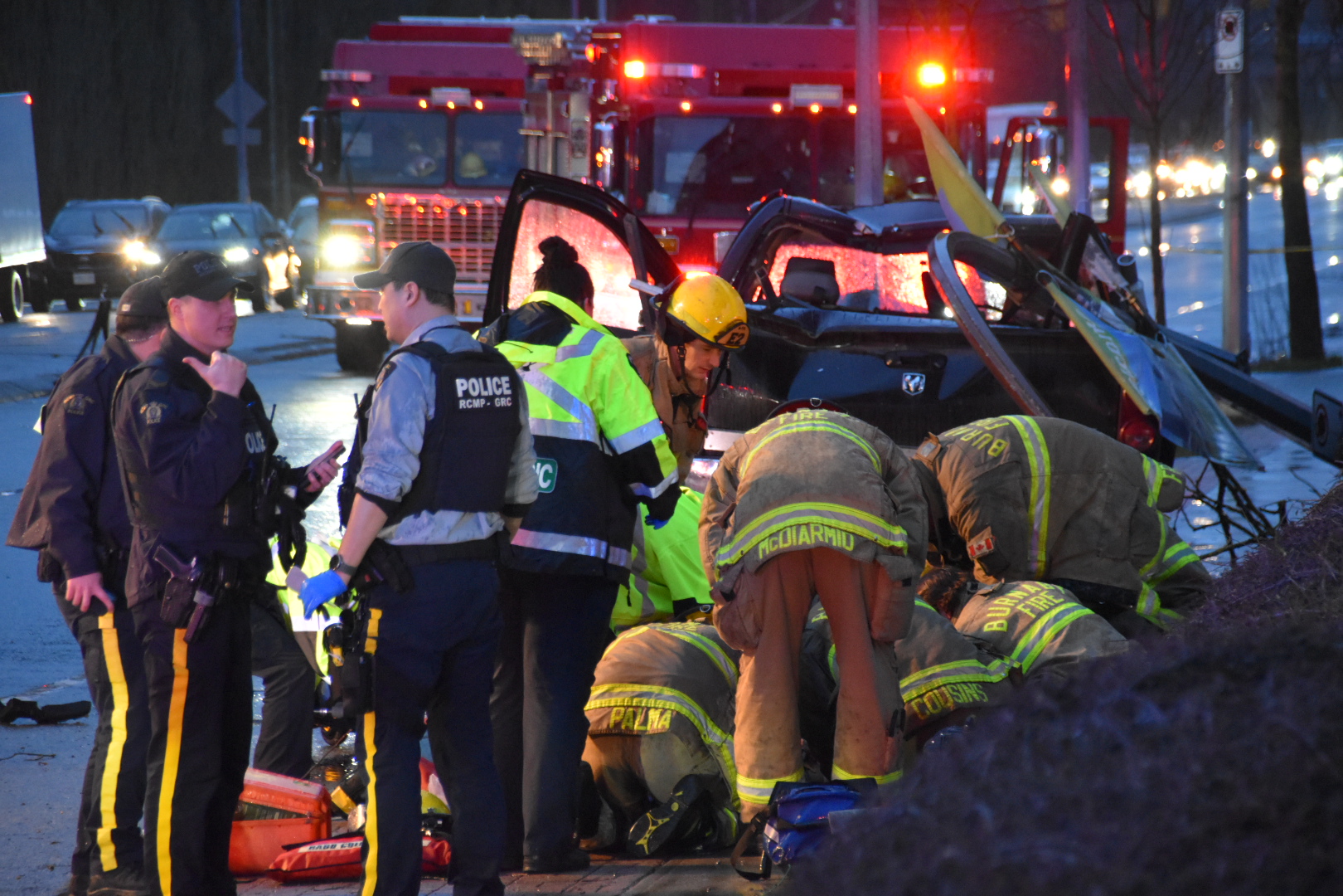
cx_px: 672
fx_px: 8673
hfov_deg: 8.9
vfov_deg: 5.9
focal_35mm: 232
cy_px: 448
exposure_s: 1/125
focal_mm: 155
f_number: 6
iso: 4000
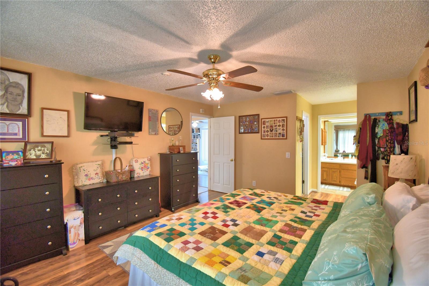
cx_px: 214
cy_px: 143
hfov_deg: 100.4
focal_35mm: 15
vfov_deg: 77.3
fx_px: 179
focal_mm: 10
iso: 720
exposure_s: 1/30
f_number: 4.5
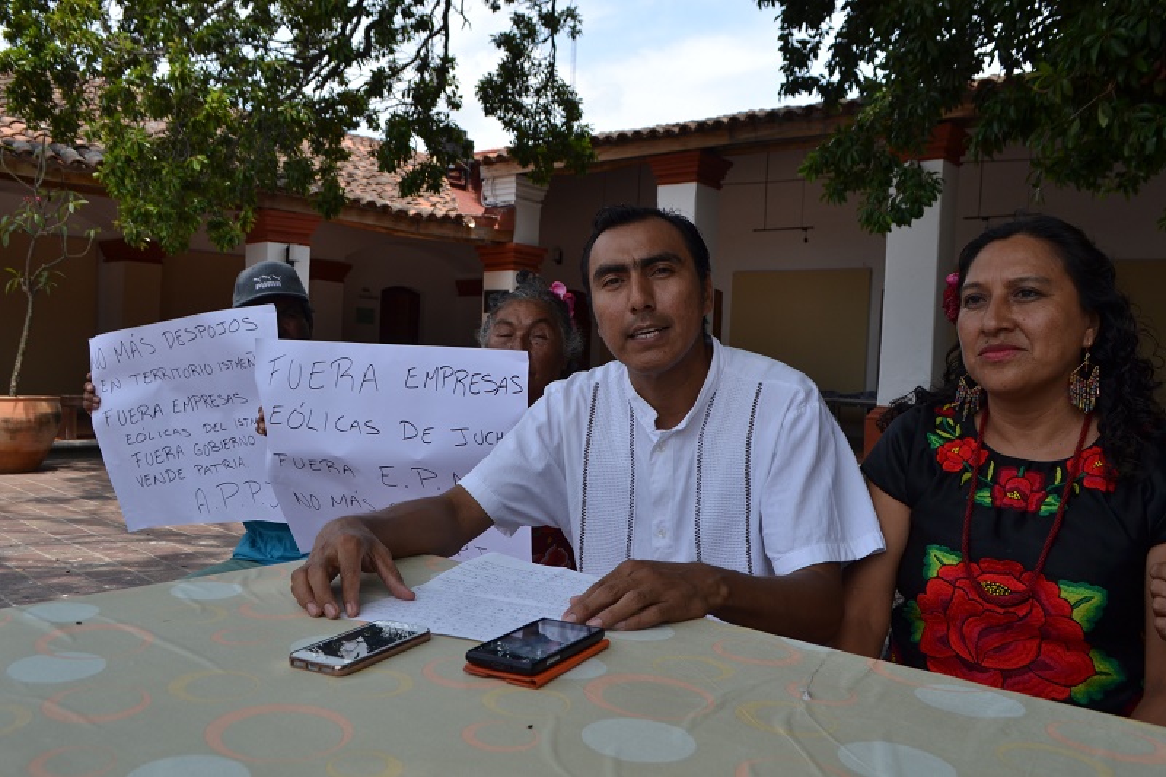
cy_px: 388
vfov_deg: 43.6
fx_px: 971
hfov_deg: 61.9
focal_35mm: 30
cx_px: 583
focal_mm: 20
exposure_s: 1/200
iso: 100
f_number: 7.1
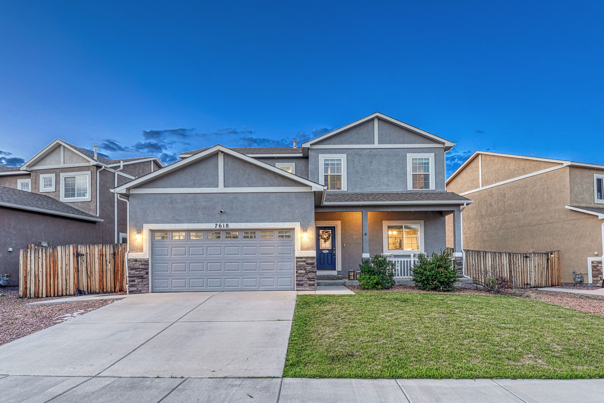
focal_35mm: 18
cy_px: 202
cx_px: 302
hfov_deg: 89.4
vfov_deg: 66.8
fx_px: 305
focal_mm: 18.2
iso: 800
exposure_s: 1/4
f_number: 7.1
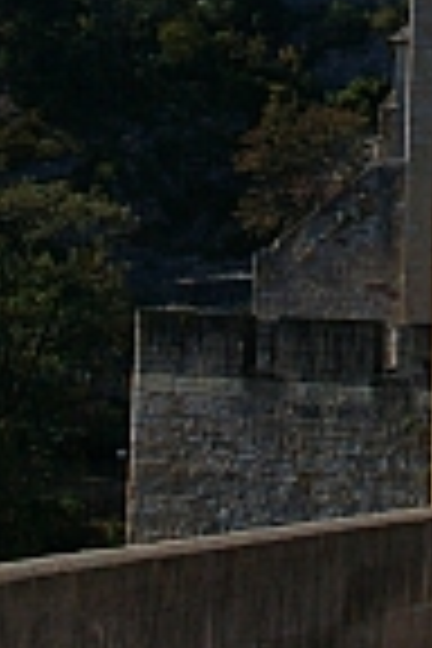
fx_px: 3906
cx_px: 477
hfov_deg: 6.3
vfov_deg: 9.3
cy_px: -180
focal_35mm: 217
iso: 400
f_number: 13
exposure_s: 1/500
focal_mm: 26
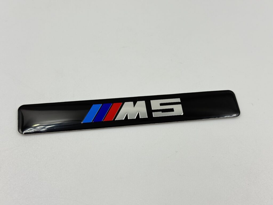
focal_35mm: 48
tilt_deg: -60.5
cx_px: 136
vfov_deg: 30.3
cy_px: 102
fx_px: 379
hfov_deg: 39.7
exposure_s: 1/392
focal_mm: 6.76
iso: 64
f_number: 1.78
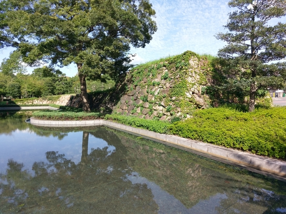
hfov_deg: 67.3
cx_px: 143
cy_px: 107
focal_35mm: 26
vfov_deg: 53.1
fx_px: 215
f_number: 1.8
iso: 100
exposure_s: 1/1371
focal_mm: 4.58
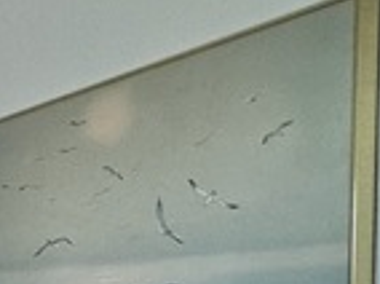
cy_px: 372
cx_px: -650
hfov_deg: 13.0
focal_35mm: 79
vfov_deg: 17.4
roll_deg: +1.4
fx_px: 866
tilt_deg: -1.2
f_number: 2.2
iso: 125
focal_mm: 2.22
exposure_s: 1/120
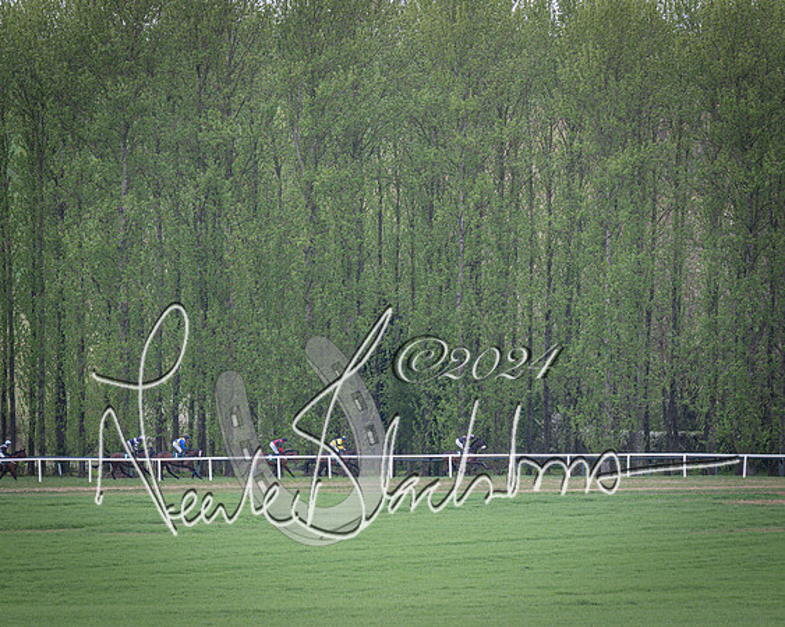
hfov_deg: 4.5
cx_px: 410
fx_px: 9954
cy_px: 325
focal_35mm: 429
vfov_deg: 3.6
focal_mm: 240
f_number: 5
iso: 800
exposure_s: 1/1600
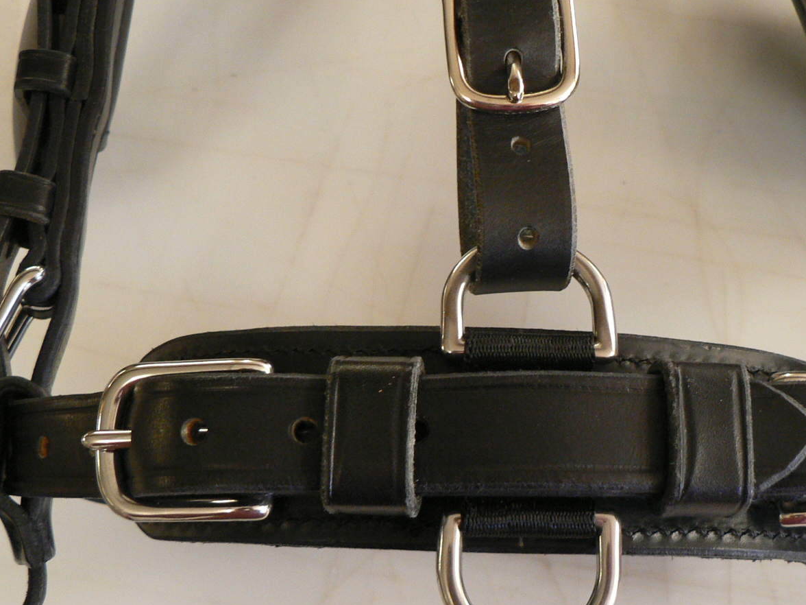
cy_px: 317
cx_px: 504
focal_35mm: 49
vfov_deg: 29.7
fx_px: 1141
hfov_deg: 38.7
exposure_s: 1/15
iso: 200
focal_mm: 6
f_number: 2.8
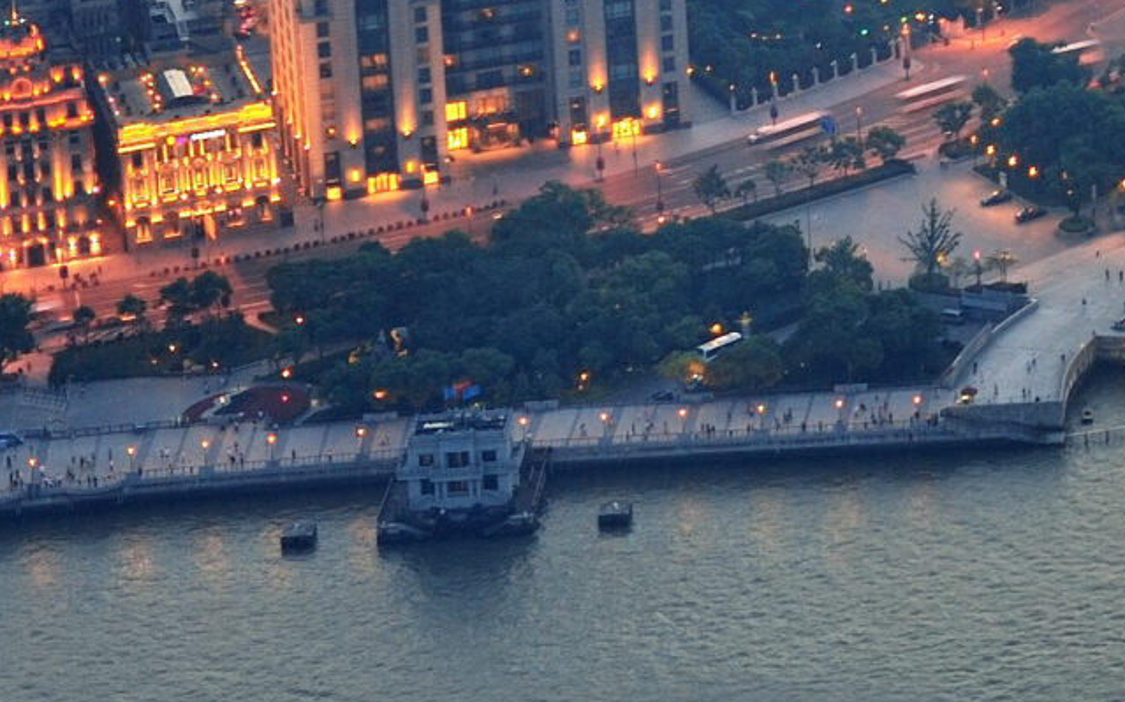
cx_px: 1996
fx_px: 6253
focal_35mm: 204
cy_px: -731
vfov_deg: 6.2
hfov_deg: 9.8
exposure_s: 1/3
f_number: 5.6
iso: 200
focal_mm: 50
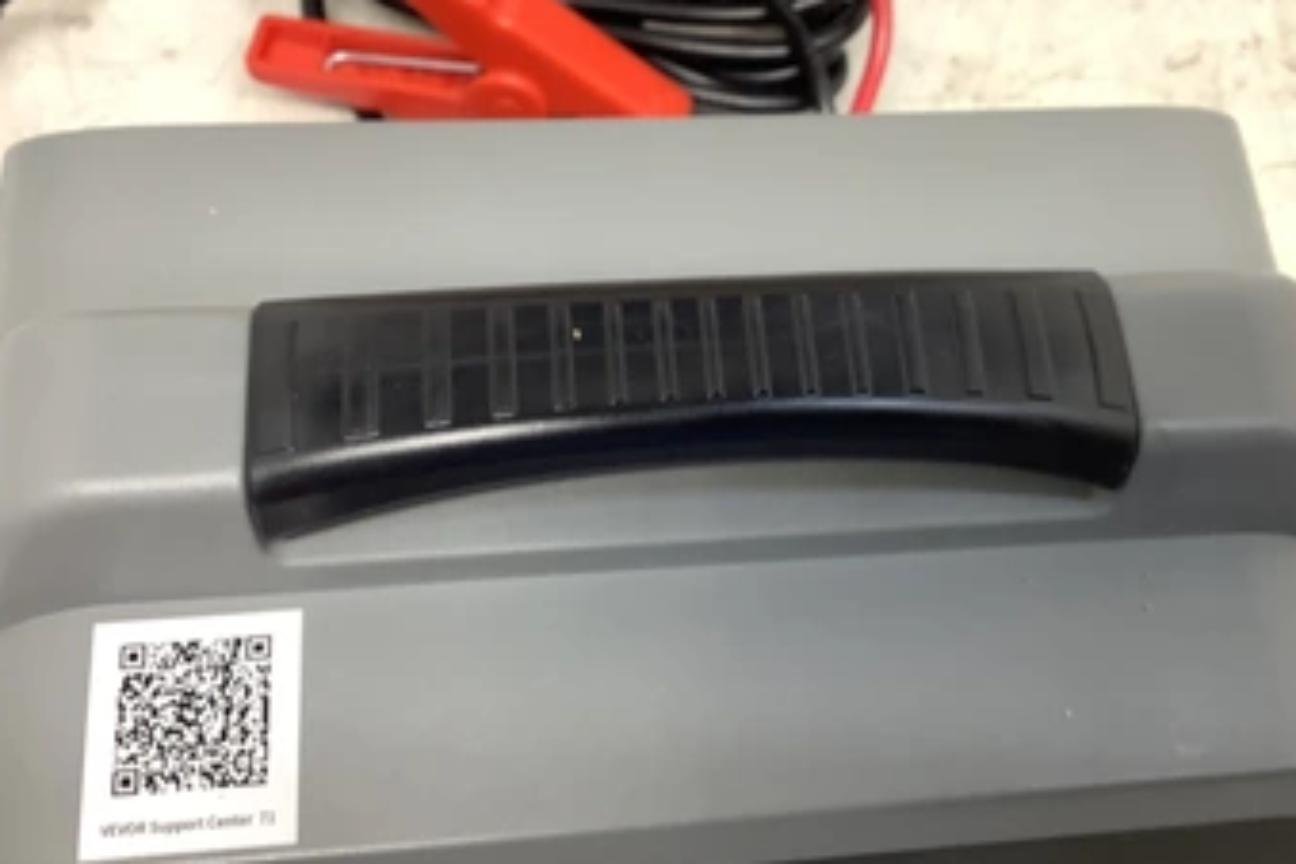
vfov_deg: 35.0
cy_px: 378
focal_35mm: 38
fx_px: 1368
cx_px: 742
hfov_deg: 50.5
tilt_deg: -65.8
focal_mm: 3.3
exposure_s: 1/60
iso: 100
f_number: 2.4
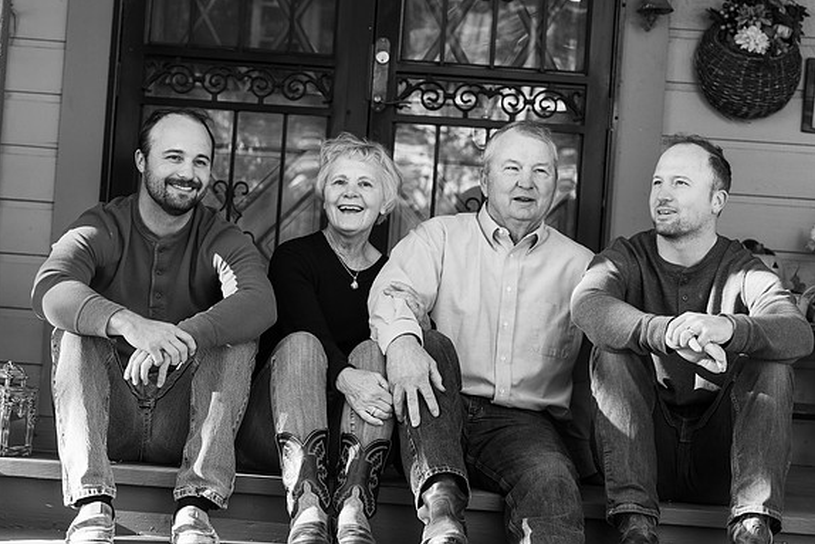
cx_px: 406
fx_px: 2310
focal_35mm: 102
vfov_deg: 13.4
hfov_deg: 20.0
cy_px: 271
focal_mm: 101
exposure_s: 1/250
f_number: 5.6
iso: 1000
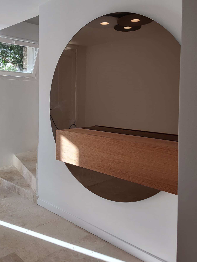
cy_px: 106
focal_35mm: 33
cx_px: 81
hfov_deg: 42.8
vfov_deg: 55.0
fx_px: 250
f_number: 1.88
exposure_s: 1/436
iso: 100
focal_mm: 5.56
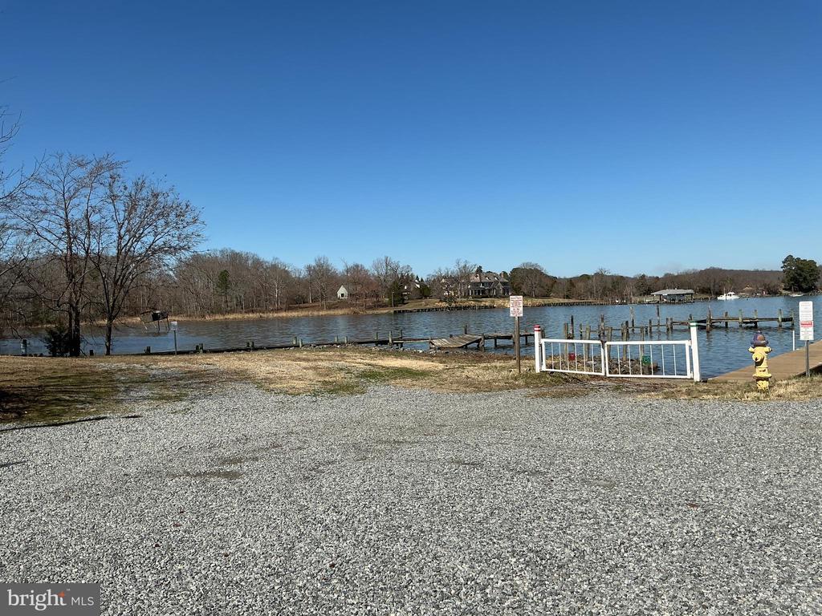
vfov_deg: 48.2
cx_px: 411
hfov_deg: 61.7
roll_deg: +3.2
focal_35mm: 29
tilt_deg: -1.2
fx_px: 689
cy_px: 308
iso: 25
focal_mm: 3
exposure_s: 1/2959
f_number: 1.8
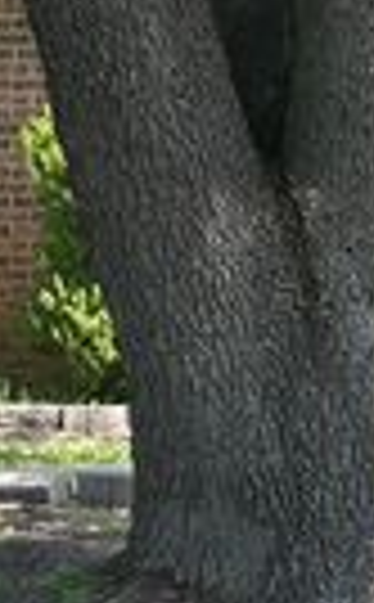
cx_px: -140
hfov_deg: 10.0
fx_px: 2085
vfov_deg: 16.5
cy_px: 308
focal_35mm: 127
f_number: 1.78
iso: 80
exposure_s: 1/714
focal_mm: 6.86
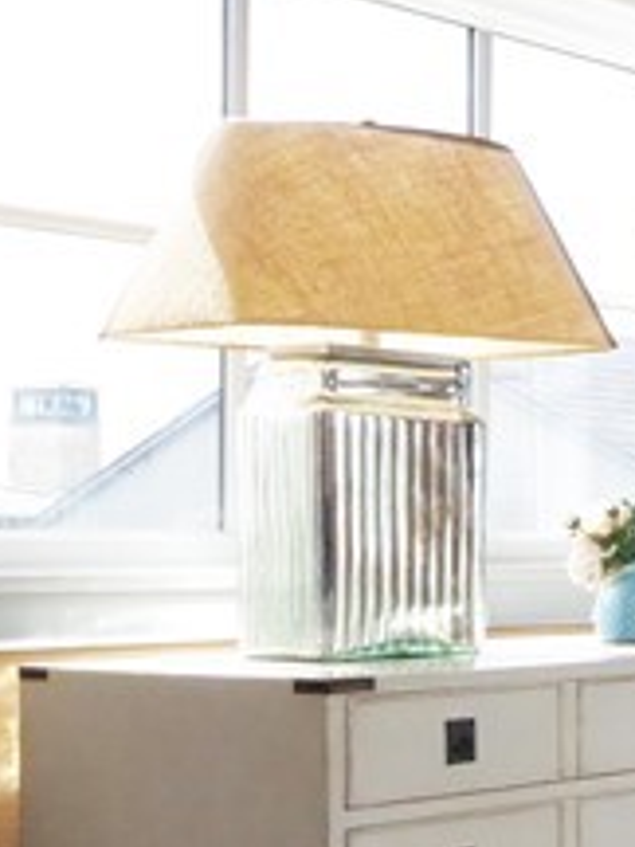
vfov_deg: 25.5
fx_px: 1859
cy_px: 573
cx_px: 1540
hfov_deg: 13.7
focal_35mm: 76
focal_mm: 8
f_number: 8
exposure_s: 1/320
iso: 1250
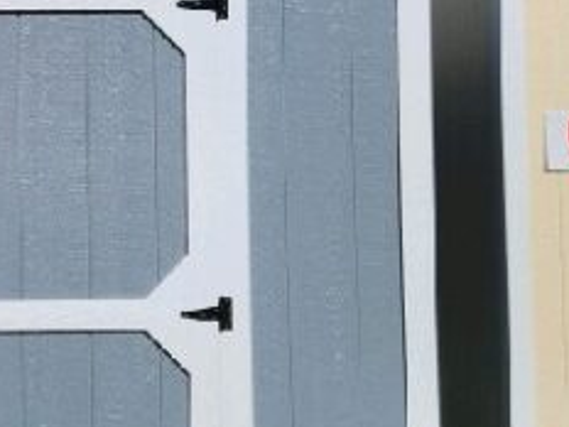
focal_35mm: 76
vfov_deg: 19.1
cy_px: 71
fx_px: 1249
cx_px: -69
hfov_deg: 23.9
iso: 20
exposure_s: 1/5000
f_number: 1.8
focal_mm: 5.4
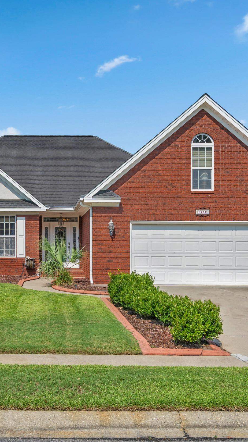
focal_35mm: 43
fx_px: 503
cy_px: 220
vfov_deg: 47.4
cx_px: 75
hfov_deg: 27.5
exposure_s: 1/1000
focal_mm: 27
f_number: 8
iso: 250
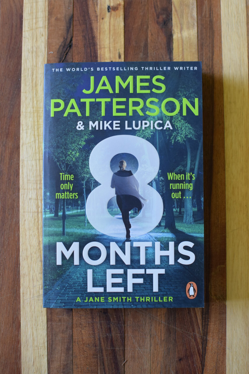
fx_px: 545
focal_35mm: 52
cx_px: 124
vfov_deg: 37.8
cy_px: 187
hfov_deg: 25.8
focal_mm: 35
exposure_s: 1/125
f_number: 4
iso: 1000
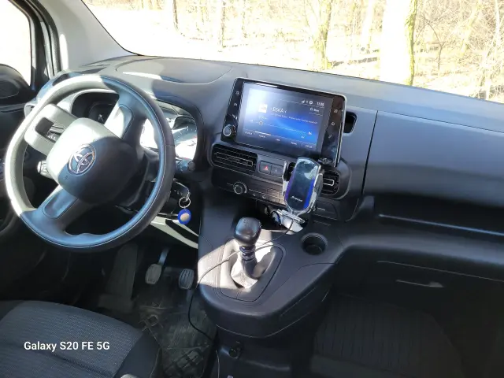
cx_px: 252
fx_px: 379
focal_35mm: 26
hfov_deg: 67.3
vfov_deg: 53.1
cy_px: 189
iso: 50
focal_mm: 5.4
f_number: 1.8
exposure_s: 1/100
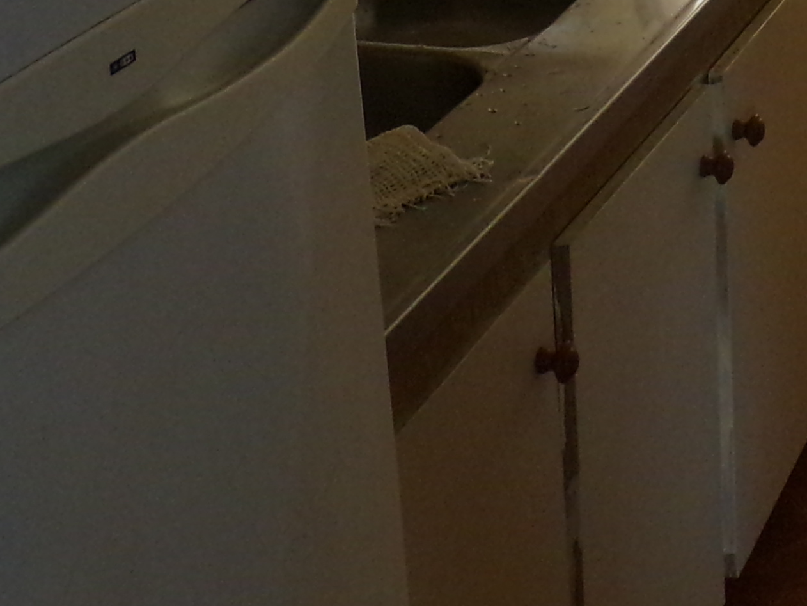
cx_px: 1008
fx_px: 2075
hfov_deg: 20.4
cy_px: -303
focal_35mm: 89
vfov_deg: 15.3
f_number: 3.2
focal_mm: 4.7
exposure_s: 1/38
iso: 200
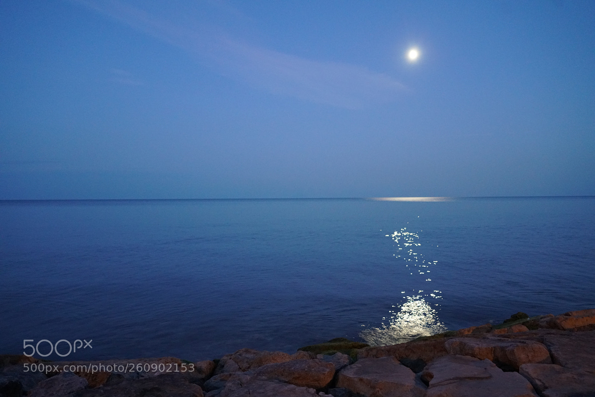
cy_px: 198
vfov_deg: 46.4
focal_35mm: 28
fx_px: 463
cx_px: 298
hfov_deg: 65.5
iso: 6400
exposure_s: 1/5
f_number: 4
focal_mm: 28
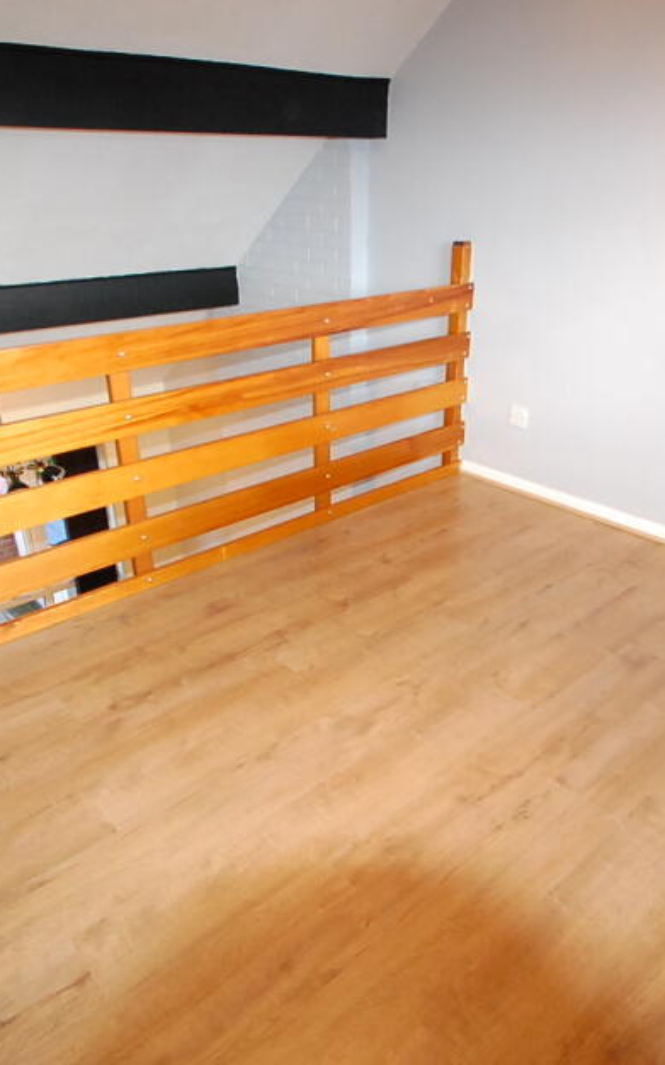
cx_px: 355
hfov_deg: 49.2
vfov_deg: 72.5
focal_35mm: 25
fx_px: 725
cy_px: 555
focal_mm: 10
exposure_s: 1/60
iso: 1600
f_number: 6.3
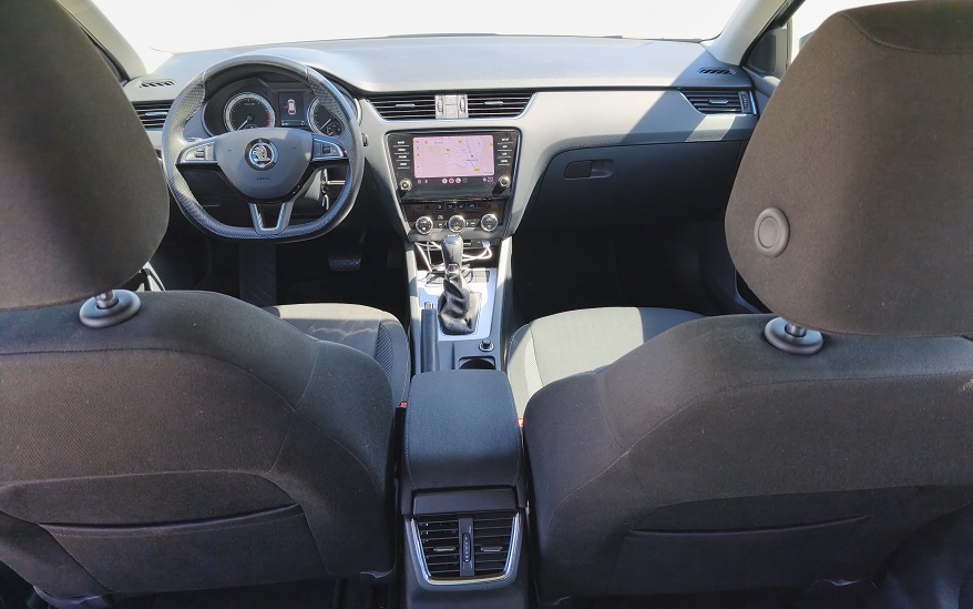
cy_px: 278
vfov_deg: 49.2
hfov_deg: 72.5
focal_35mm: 25
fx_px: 663
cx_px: 496
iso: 50
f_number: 1.7
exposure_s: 1/277
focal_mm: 5.35
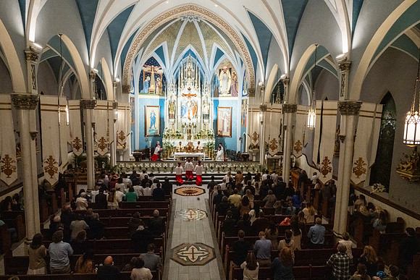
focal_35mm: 24
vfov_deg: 52.6
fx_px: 283
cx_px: 210
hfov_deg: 73.1
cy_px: 140
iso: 5000
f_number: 13
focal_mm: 24
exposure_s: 1/60
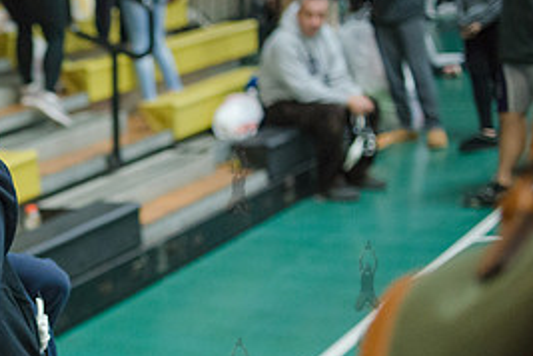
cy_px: 275
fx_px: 1125
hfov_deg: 25.2
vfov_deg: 17.8
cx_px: -20
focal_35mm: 76
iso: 4000
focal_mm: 35
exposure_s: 1/320
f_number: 3.2
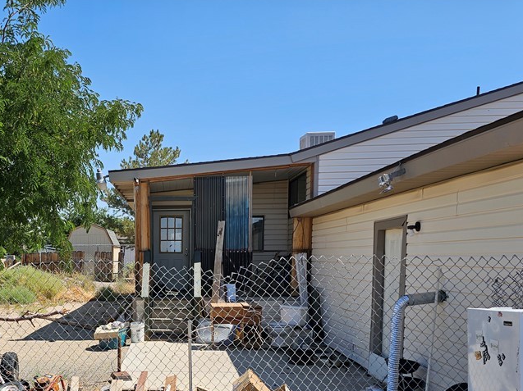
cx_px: 135
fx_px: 559
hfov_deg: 48.4
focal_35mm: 37
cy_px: 306
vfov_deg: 37.4
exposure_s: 1/825
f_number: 1.7
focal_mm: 6.3
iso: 10
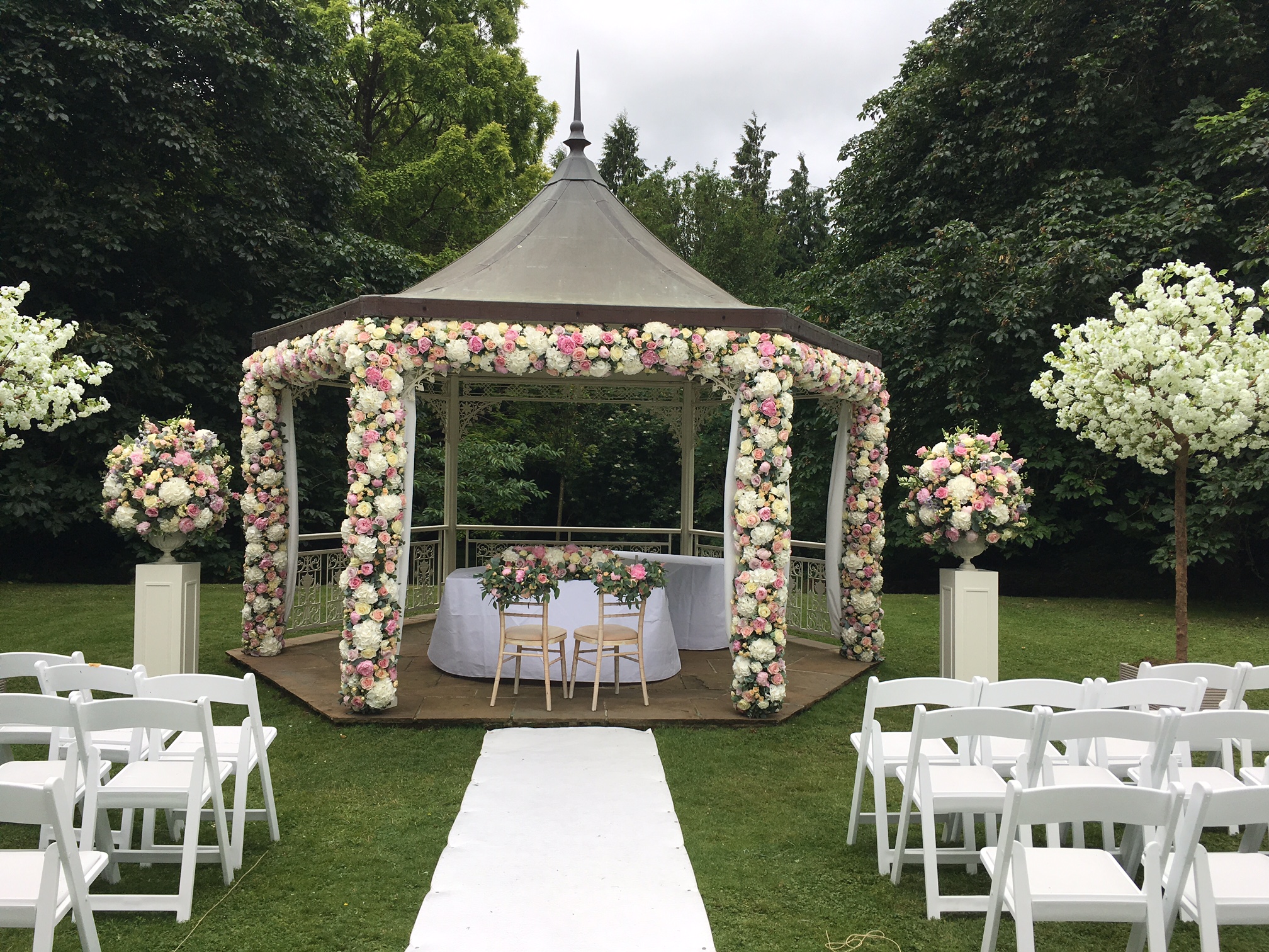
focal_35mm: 29
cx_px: 634
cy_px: 476
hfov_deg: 61.7
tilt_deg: -1.7
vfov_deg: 48.2
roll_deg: -1.0
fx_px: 1063
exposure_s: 1/574
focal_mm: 4.15
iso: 25
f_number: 2.2
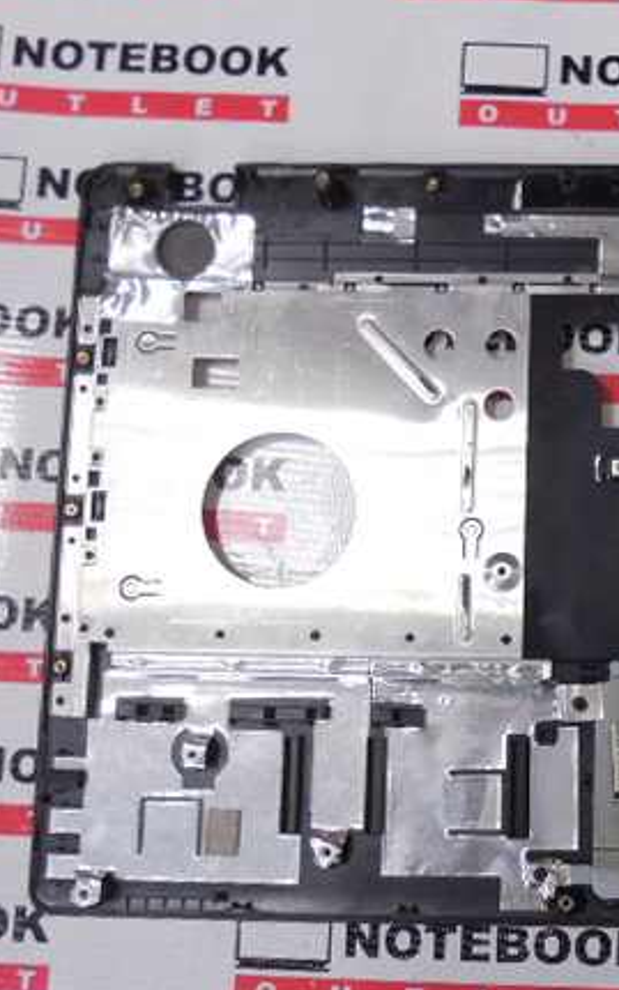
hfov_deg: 28.9
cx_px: 644
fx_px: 1106
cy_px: 534
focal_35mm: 41
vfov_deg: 48.2
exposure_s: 1/30
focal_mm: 4.6
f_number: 3.5
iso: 220
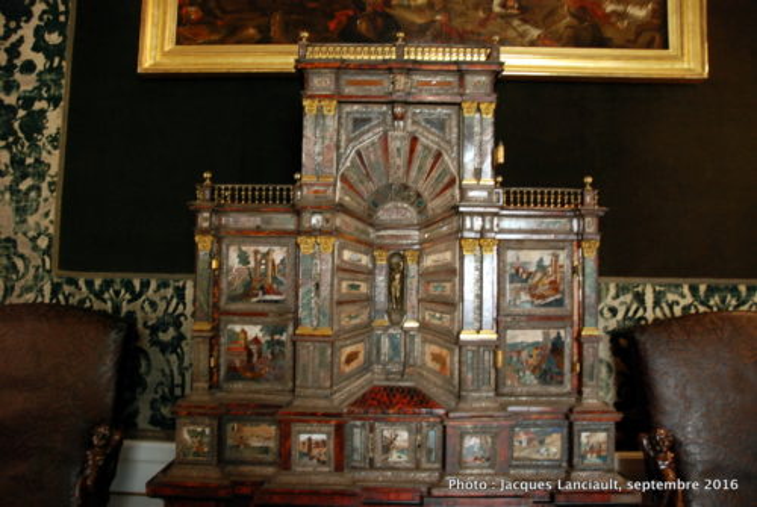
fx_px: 569
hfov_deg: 67.3
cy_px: 254
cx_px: 378
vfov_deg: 48.1
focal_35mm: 27
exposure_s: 1/8
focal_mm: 18
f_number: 3.5
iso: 1000
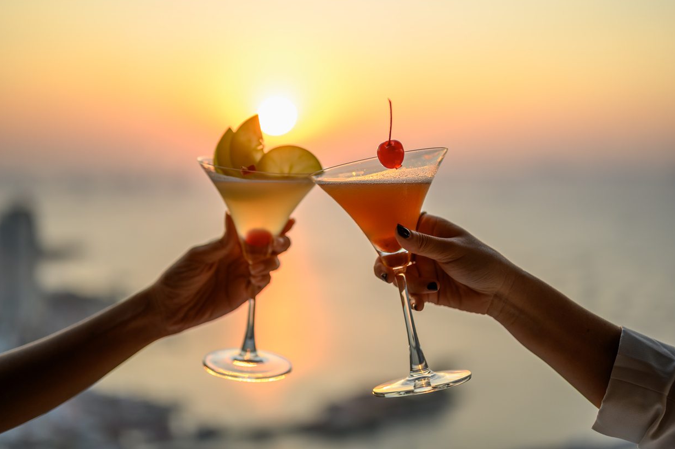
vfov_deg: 26.5
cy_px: 222
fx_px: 956
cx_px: 333
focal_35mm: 51
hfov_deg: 38.9
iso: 100
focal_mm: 50
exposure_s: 1/800
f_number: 1.8
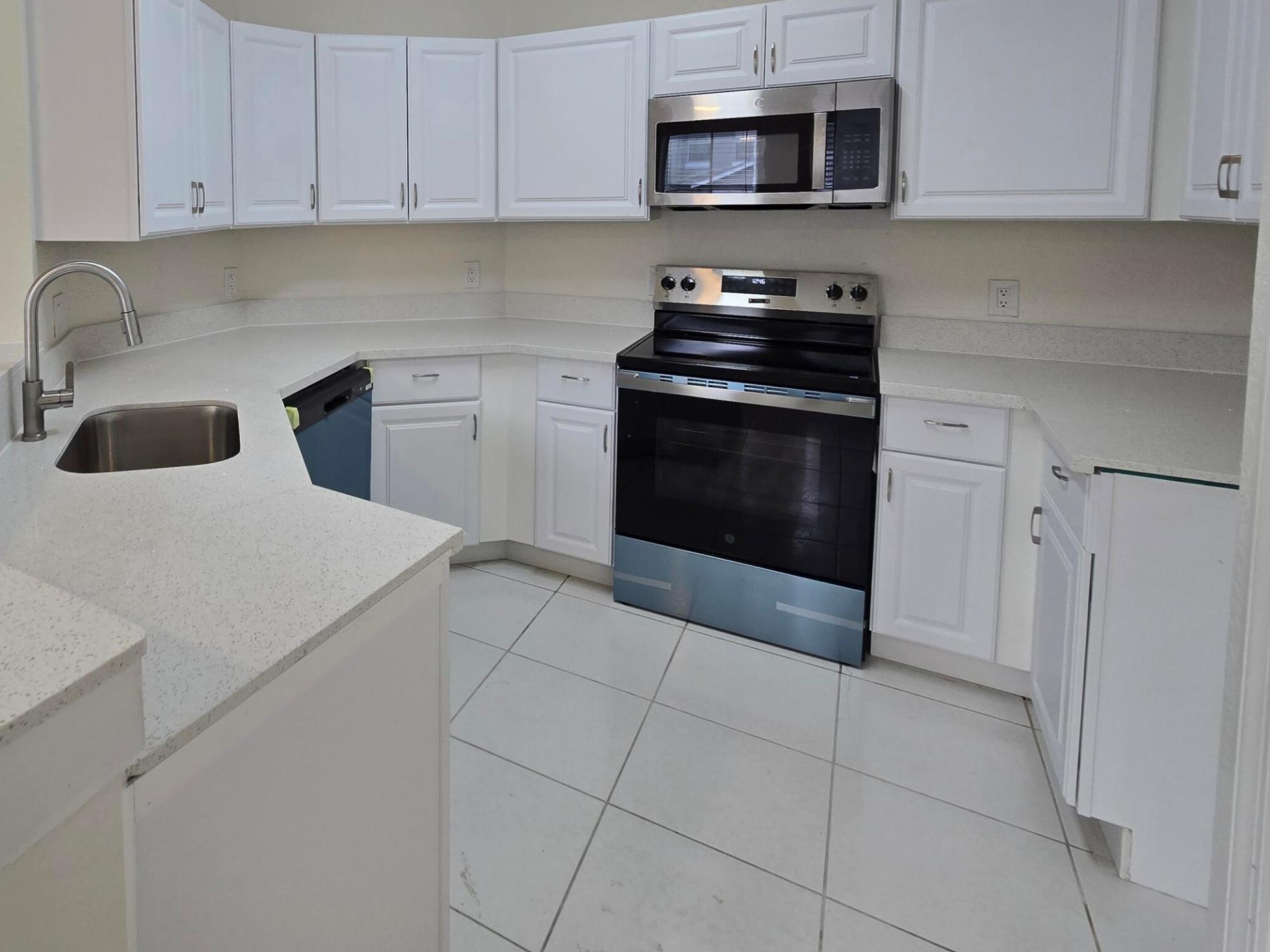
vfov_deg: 65.4
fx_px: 697
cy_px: 263
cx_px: 377
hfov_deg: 80.4
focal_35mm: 19
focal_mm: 2.2
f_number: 2.2
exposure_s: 1/60
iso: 50
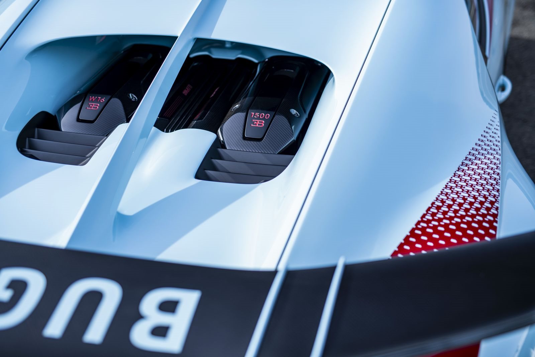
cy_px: 178
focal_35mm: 50
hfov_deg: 39.6
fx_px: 743
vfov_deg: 27.0
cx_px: 268
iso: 31
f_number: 2.2
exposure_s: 1/320
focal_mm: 50
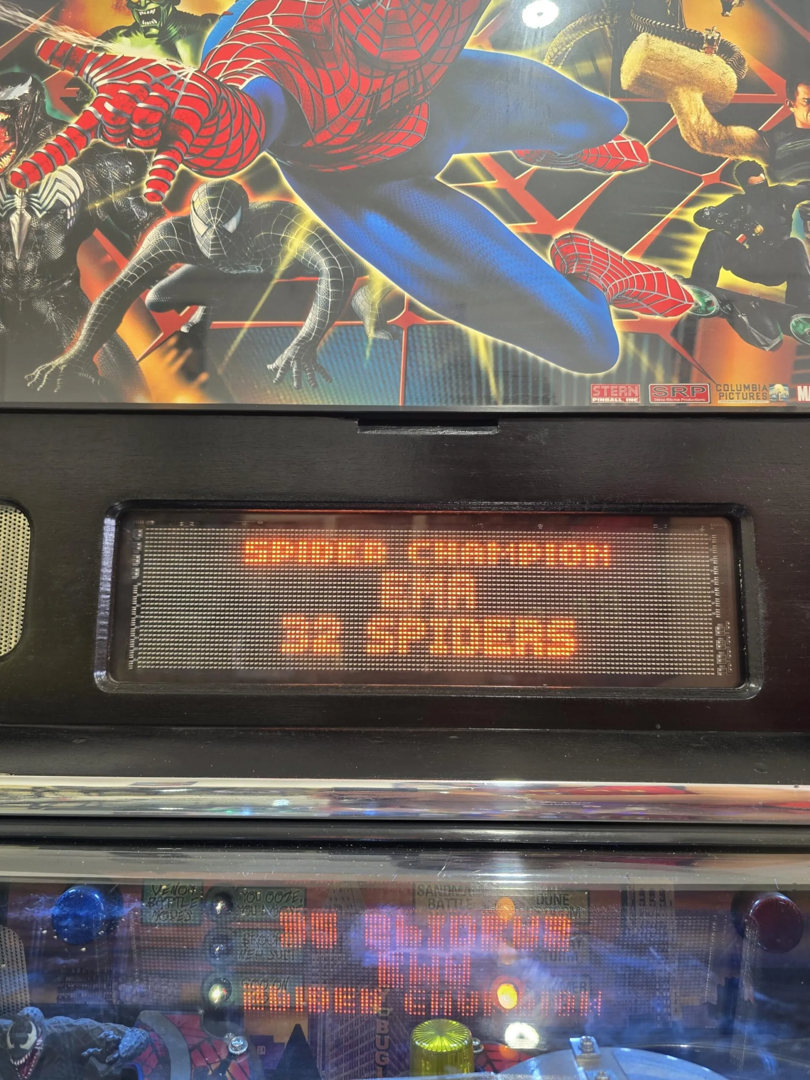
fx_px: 718
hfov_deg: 58.9
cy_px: 540
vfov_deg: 73.9
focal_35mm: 23
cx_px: 405
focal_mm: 6.3
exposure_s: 1/50
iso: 64
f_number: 1.7
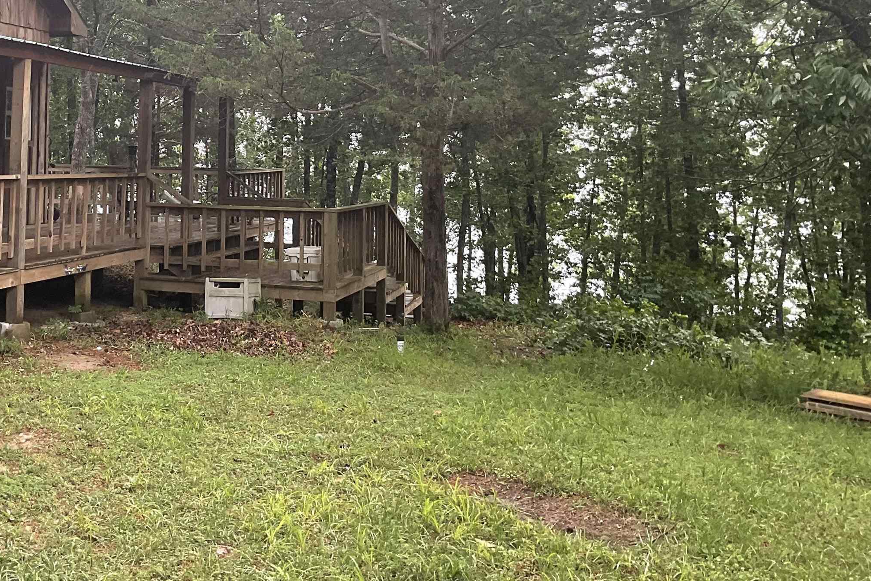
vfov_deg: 28.6
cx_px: 220
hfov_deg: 41.5
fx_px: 1113
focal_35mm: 46
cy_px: 110
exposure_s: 1/60
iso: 50
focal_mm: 3
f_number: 1.8
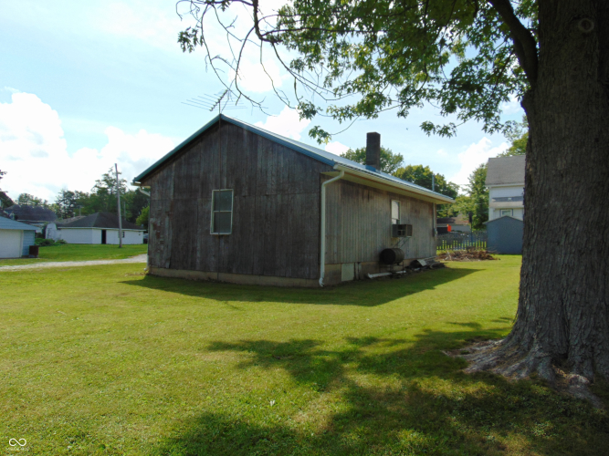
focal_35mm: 25
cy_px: 228
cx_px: 304
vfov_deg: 54.9
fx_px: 440
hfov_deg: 69.4
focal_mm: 4.5
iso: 80
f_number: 3
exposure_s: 1/1000
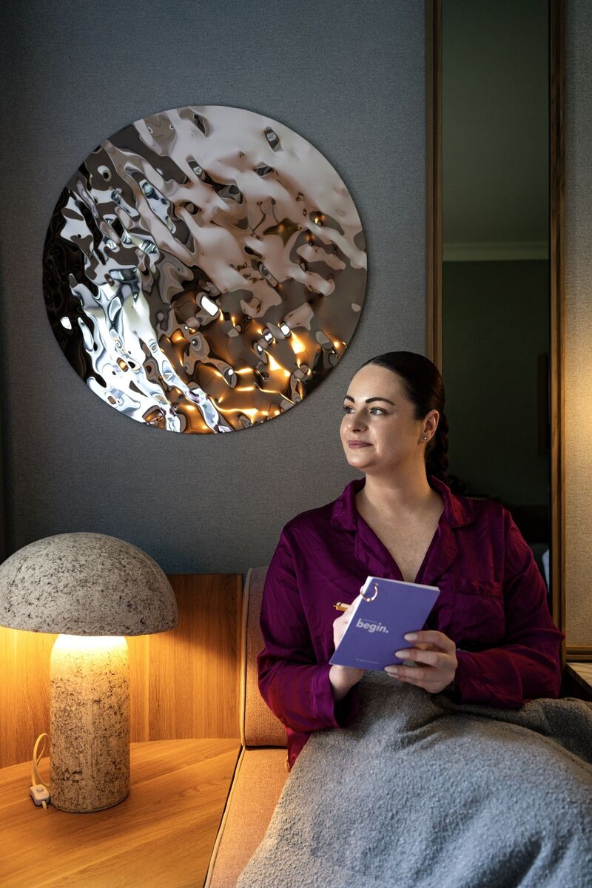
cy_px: 444
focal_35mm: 29
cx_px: 296
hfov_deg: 45.0
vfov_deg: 63.7
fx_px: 715
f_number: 4
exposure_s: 1/100
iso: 1000
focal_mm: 29
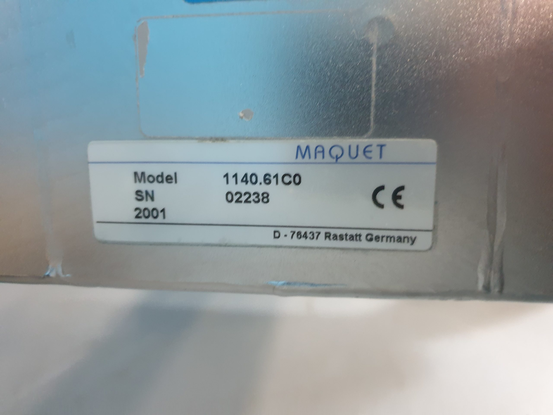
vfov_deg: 53.1
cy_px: 208
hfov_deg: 67.3
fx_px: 415
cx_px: 276
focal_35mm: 26
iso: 320
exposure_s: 1/20
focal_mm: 4.3
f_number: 1.5
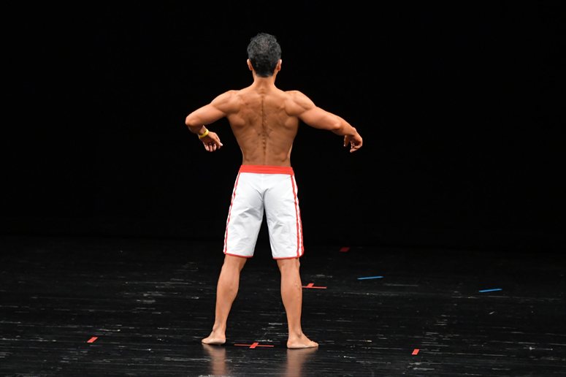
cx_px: 283
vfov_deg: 5.1
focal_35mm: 270
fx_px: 4243
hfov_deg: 7.6
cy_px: 188
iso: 3200
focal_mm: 180
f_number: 5.6
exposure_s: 1/400
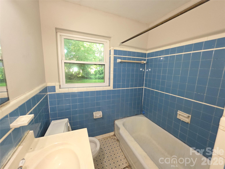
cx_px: 112
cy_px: 84
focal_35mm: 13
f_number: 1.9
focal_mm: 2.2
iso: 250
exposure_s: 1/40
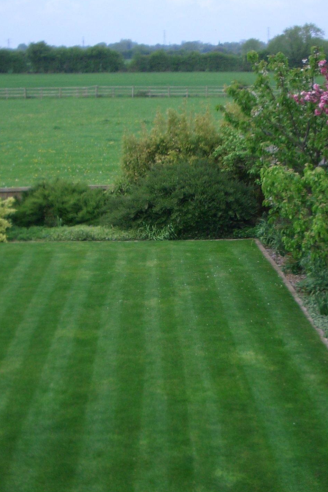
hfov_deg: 23.0
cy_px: 258
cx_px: 174
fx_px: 806
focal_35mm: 59
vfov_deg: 33.9
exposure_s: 1/500
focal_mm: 5.8
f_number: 2.6
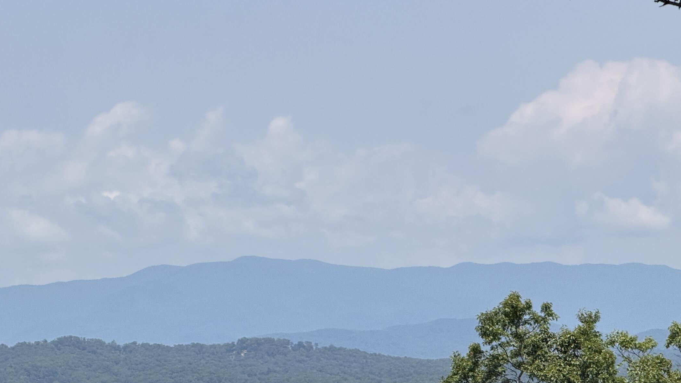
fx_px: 3358
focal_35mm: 186
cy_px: 316
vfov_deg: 6.5
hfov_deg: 11.6
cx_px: 224
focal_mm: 15.66
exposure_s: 1/1969
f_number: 2.8
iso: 50
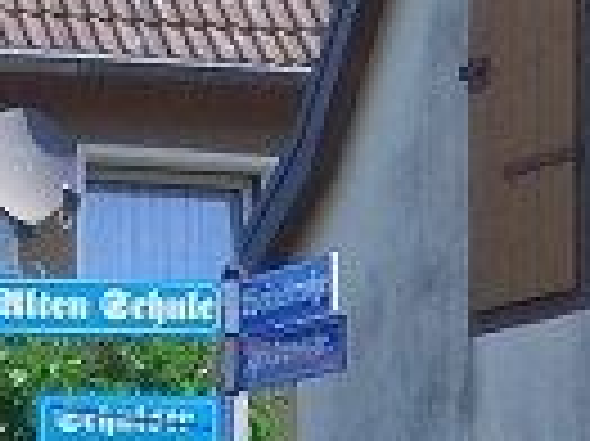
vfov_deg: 4.9
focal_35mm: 299
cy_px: 621
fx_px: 5092
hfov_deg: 6.6
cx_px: 540
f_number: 3.1
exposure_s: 1/500
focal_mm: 8.2
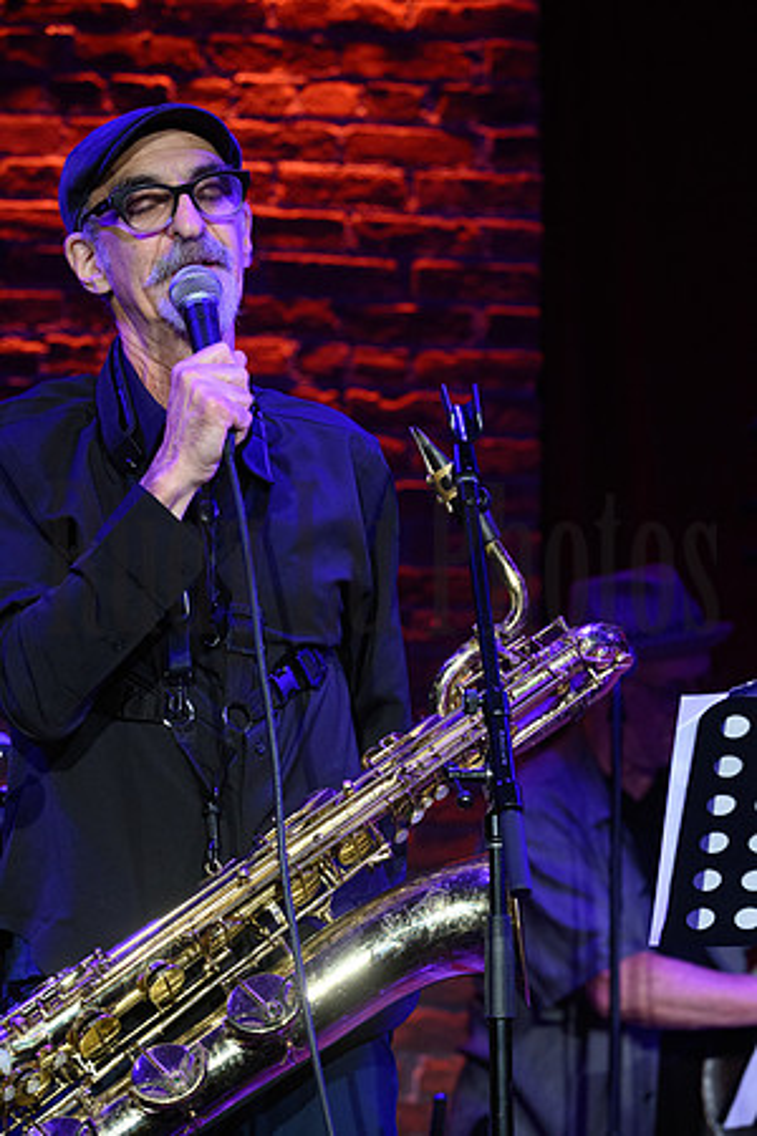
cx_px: 378
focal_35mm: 195
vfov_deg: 10.5
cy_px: 568
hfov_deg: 7.0
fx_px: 6150
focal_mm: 195
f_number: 8
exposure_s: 1/60
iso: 5000
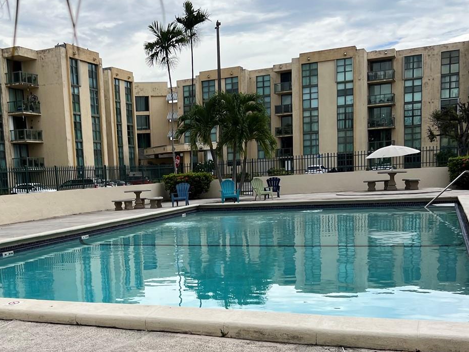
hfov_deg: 41.1
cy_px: 252
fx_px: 610
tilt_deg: -8.0
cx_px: 128
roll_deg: +3.1
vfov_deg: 31.7
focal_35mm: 45
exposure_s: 1/2083
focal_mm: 5.7
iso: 50
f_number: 1.5
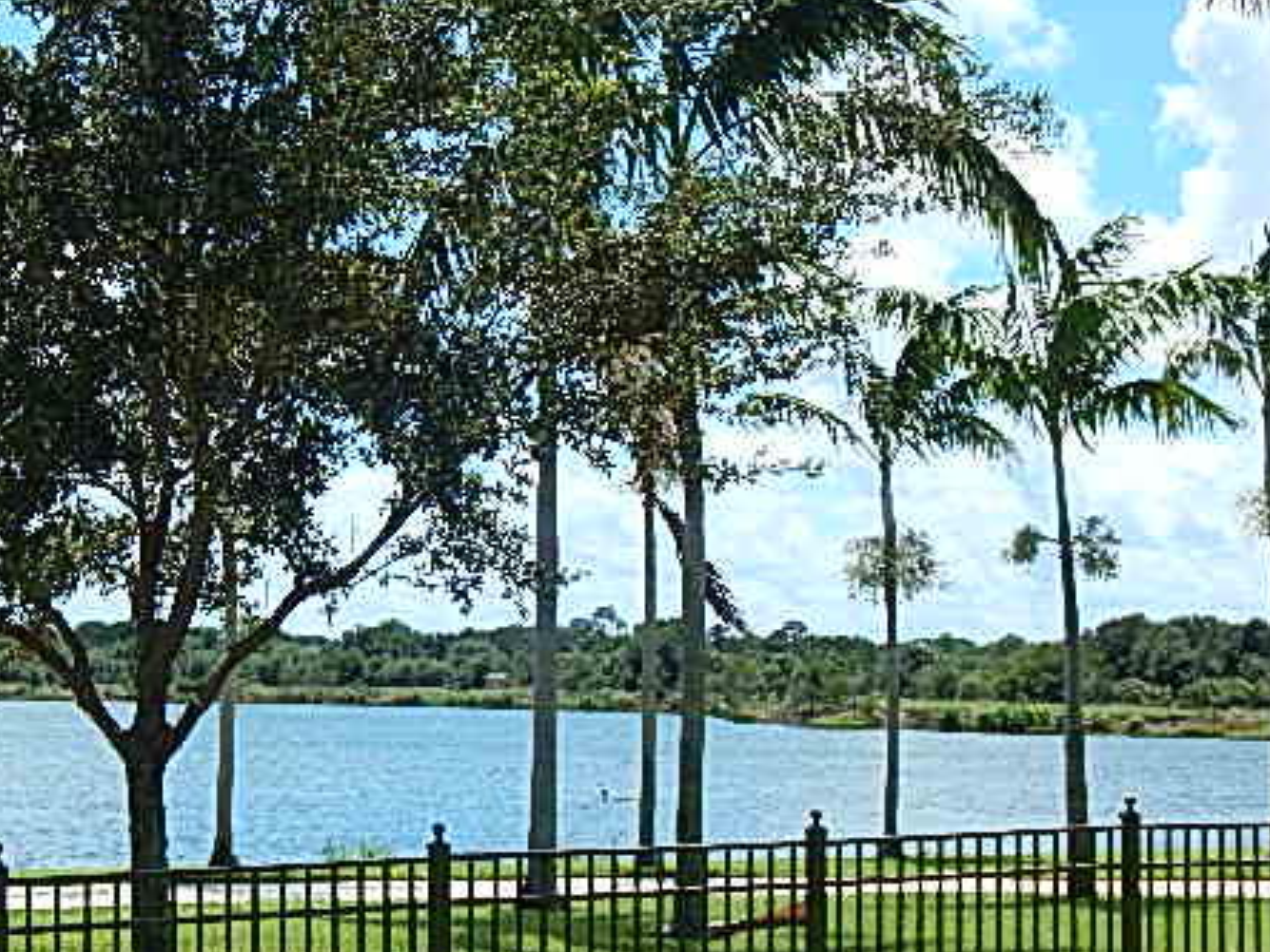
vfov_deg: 21.3
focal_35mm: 69
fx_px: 2532
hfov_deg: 27.9
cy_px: 513
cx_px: 391
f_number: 3.7
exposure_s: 1/1000
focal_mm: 8.6
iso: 125
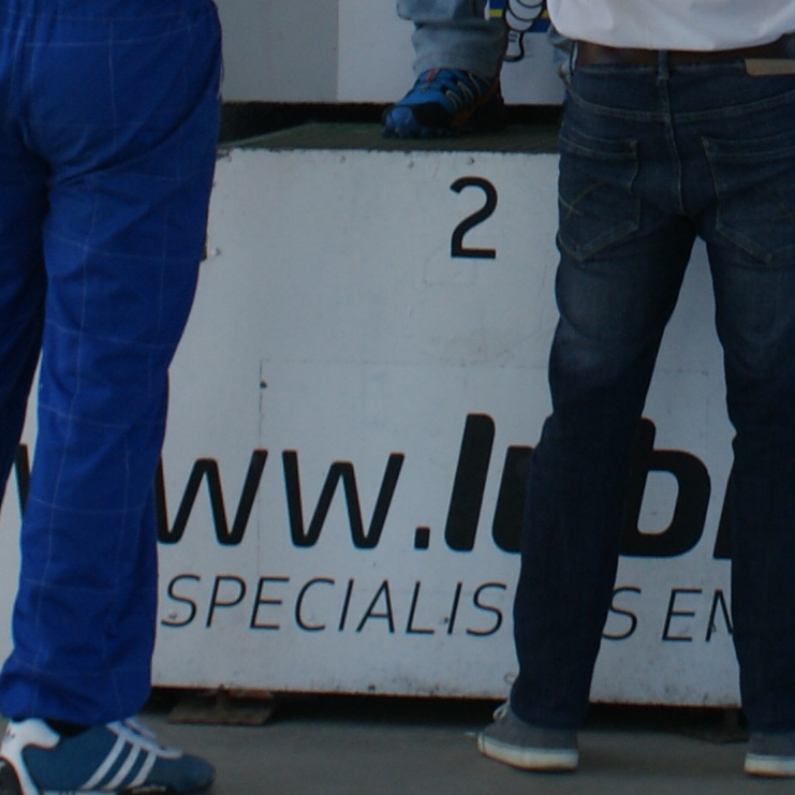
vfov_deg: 7.7
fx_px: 5742
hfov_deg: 7.9
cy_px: -506
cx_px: 873
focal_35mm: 221
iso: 100
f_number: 5
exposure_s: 1/60
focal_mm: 28
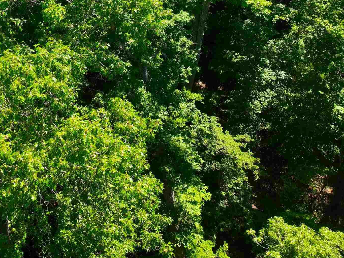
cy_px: -31
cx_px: 26
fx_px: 536
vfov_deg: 25.0
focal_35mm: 54
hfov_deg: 33.4
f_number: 2.8
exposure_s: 1/200
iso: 160
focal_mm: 12.29
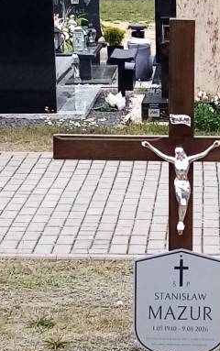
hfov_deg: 27.4
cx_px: 183
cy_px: 253
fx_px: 440
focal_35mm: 46
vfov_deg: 42.4
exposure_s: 1/511
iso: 105
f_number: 1.8
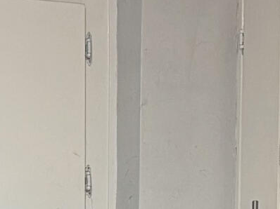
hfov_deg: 10.9
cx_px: 82
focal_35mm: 181
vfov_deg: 7.4
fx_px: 1463
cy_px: 579
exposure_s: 1/60
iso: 320
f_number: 1.78
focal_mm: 6.76
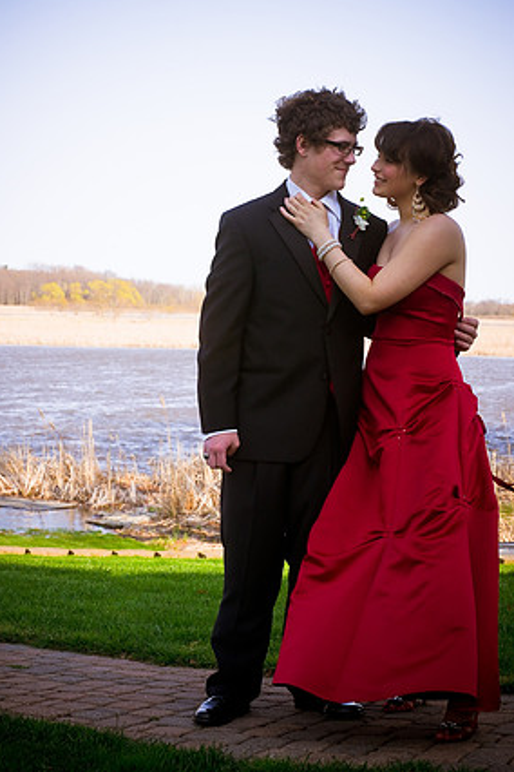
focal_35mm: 74
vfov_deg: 27.3
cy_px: 366
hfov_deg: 18.4
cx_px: 248
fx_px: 1585
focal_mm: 70
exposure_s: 1/160
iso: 500
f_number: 11
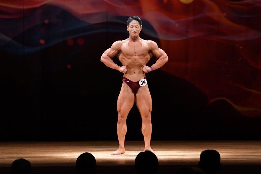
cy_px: 87
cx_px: 130
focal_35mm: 225
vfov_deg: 6.1
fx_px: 1630
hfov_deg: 9.2
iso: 4000
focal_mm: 150
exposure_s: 1/400
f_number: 5.6
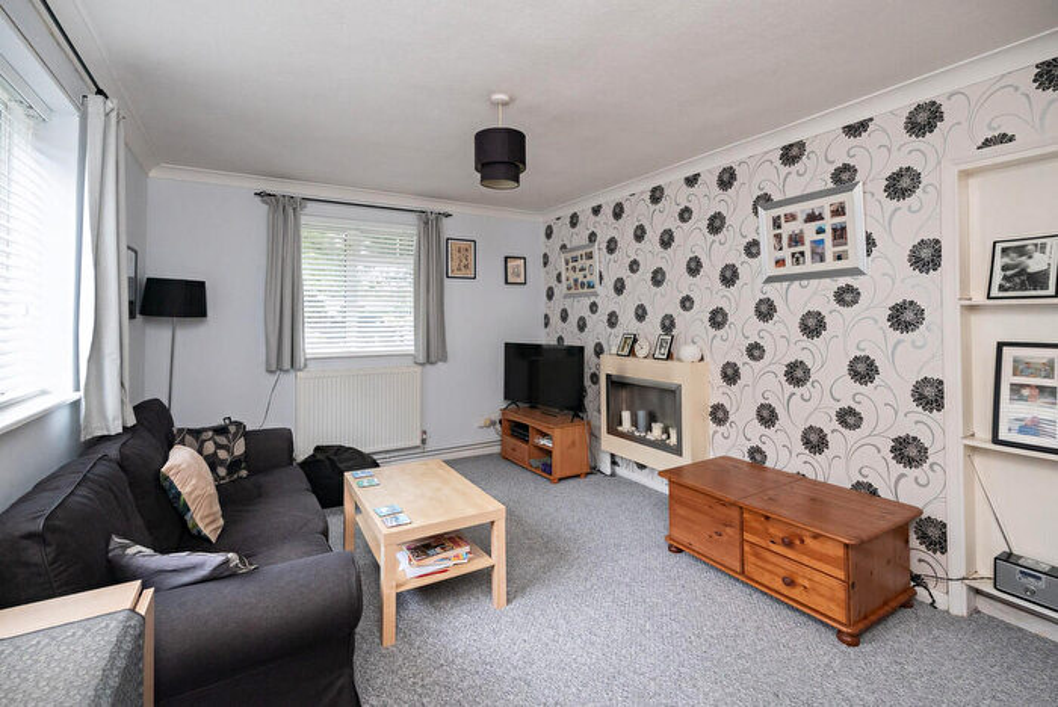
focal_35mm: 16
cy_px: 354
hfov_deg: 94.9
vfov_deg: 72.2
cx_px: 529
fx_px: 485
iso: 640
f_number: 7.1
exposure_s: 1/25
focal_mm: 16.5
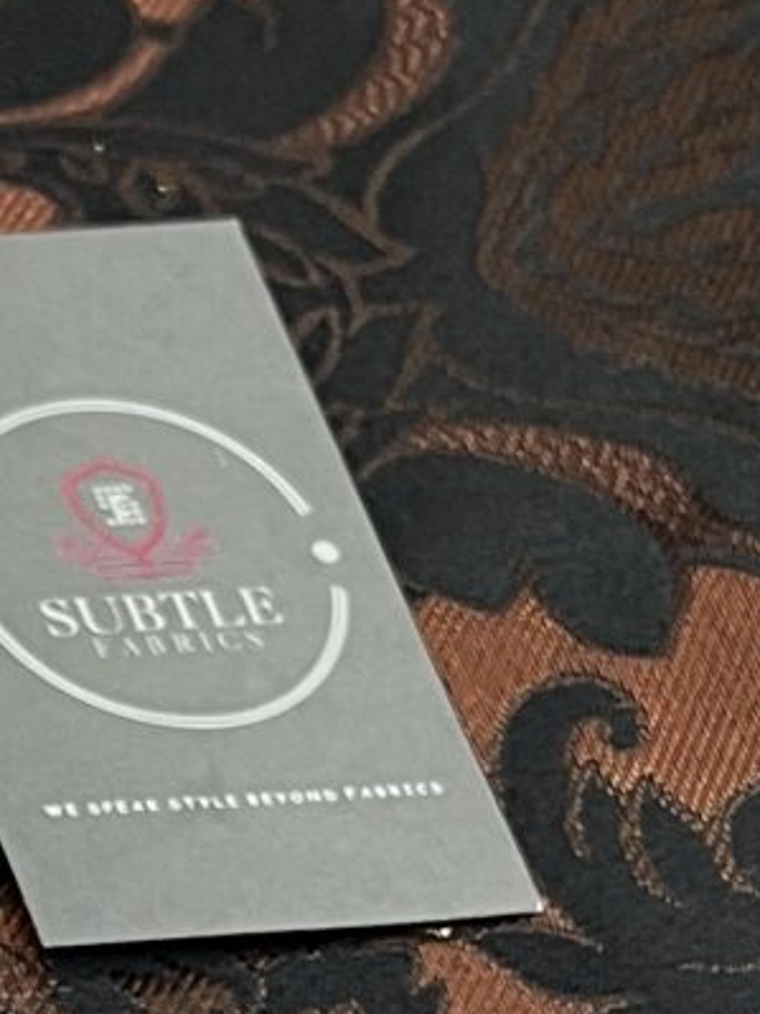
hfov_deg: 8.9
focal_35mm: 167
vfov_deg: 11.5
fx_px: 4891
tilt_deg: -50.6
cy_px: 1390
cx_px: 203
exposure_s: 1/51
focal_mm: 5.7
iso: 200
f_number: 1.5
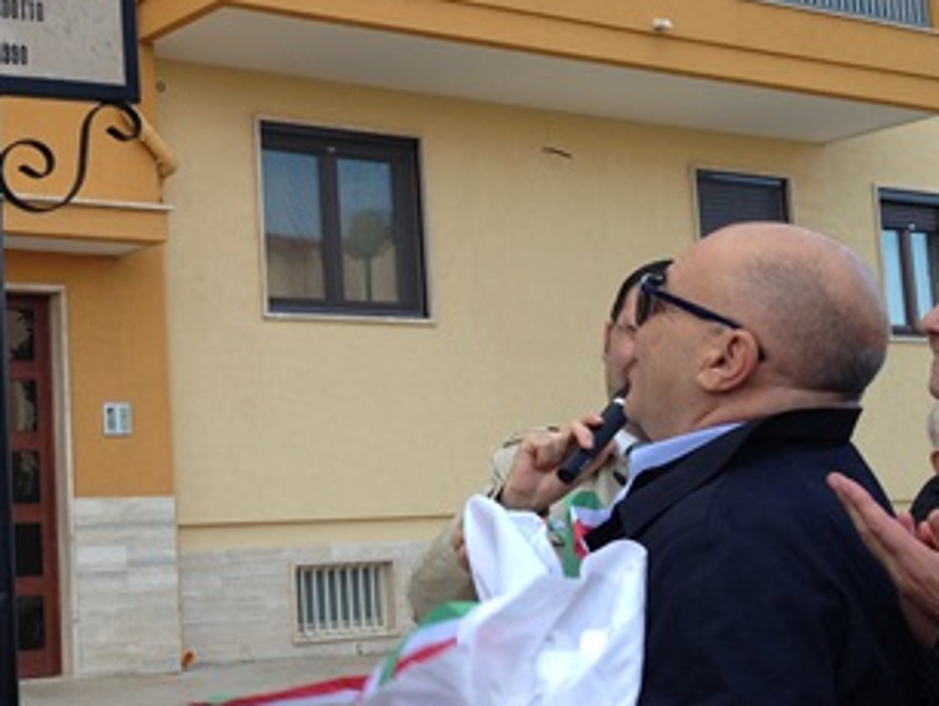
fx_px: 1873
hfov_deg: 27.6
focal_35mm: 69
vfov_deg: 21.3
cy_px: 301
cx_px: 187
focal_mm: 4.12
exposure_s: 1/284
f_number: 2.4
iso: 50
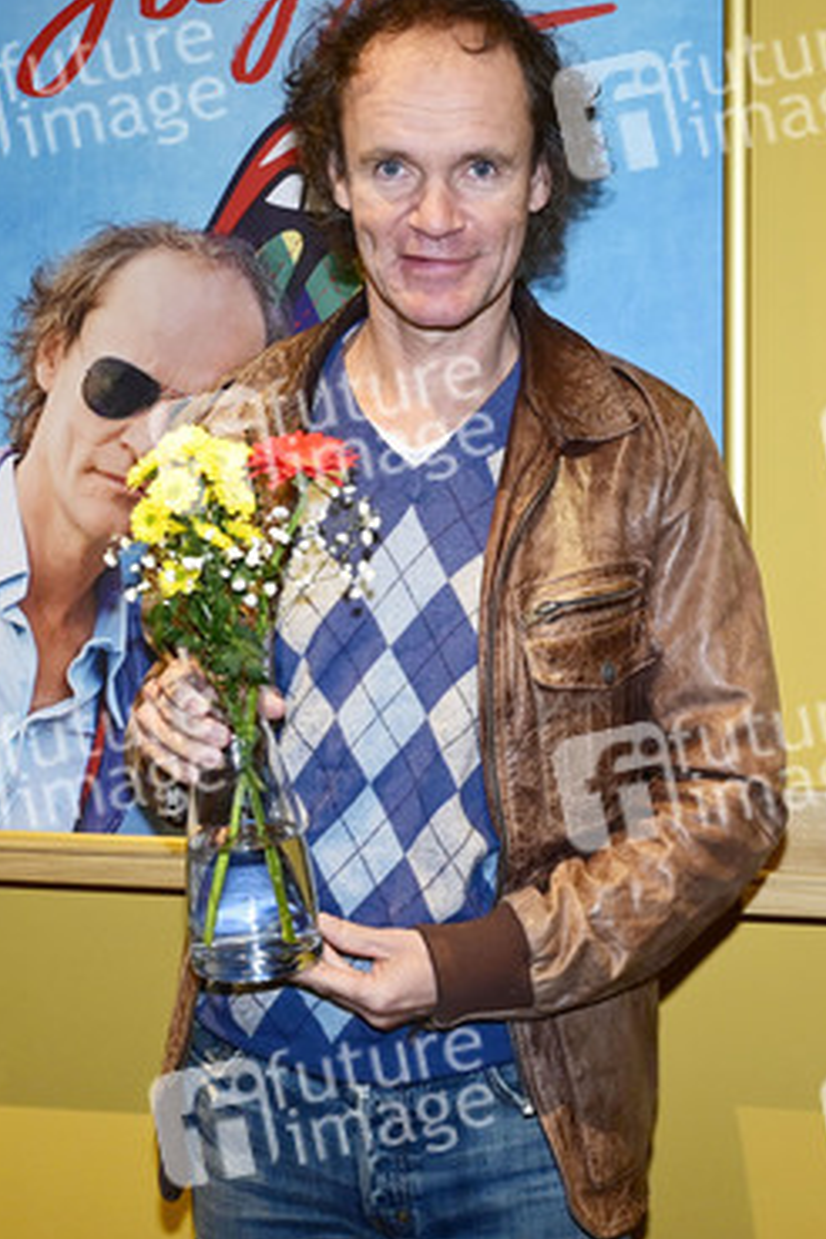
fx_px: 1342
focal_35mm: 39
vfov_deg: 49.5
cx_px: 420
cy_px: 604
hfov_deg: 34.2
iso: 1600
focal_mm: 36
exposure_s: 1/160
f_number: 5
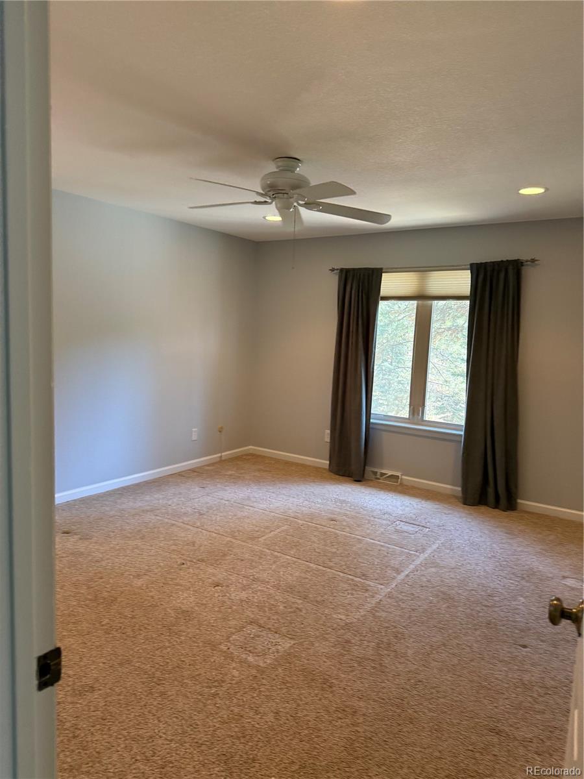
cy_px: 390
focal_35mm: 24
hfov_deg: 56.8
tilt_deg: -4.2
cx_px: 292
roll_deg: +0.3
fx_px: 540
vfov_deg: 71.6
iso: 200
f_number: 1.78
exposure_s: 1/60
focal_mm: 6.76
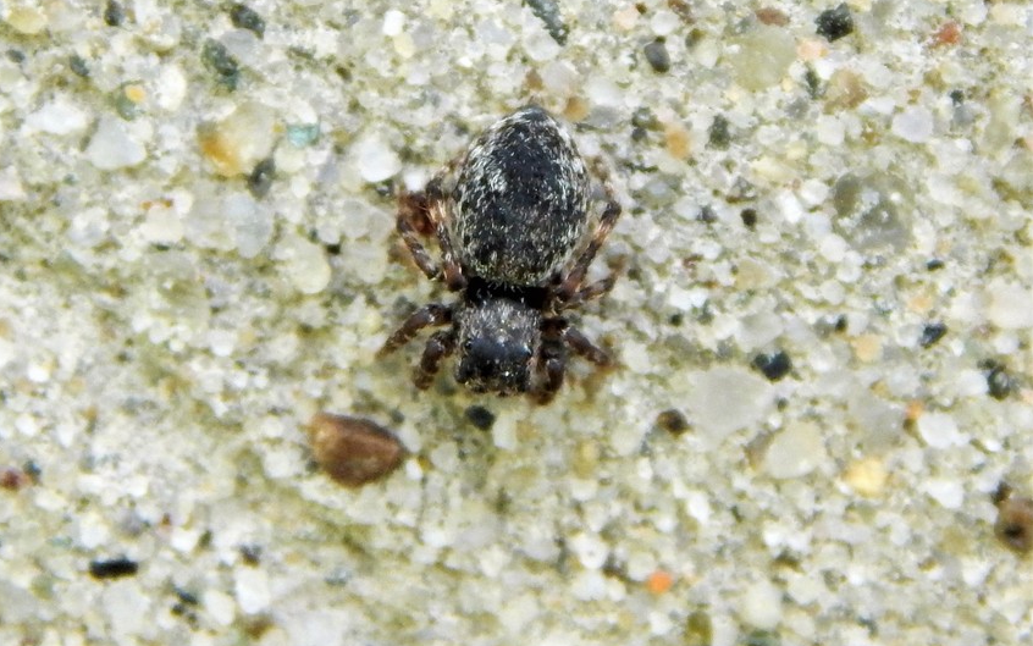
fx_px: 3942
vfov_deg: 9.4
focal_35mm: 140
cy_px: 269
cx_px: 515
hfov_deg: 14.9
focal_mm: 23.4
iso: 400
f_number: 4.8
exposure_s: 1/200
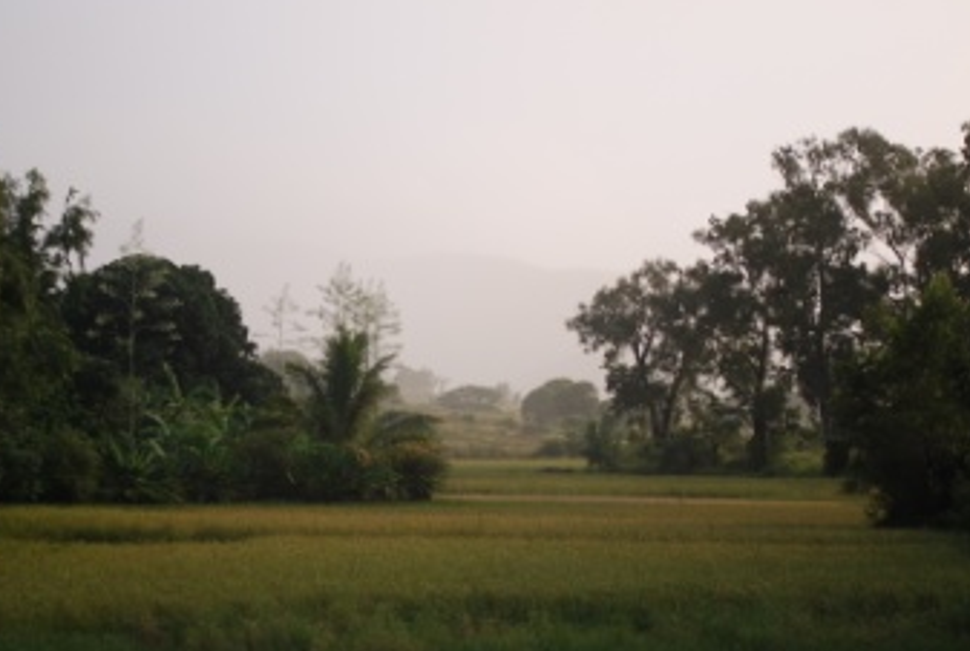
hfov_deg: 18.6
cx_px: 463
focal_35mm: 110
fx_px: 2960
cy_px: 369
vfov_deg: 12.5
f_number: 4.5
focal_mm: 55
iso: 200
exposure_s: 1/80
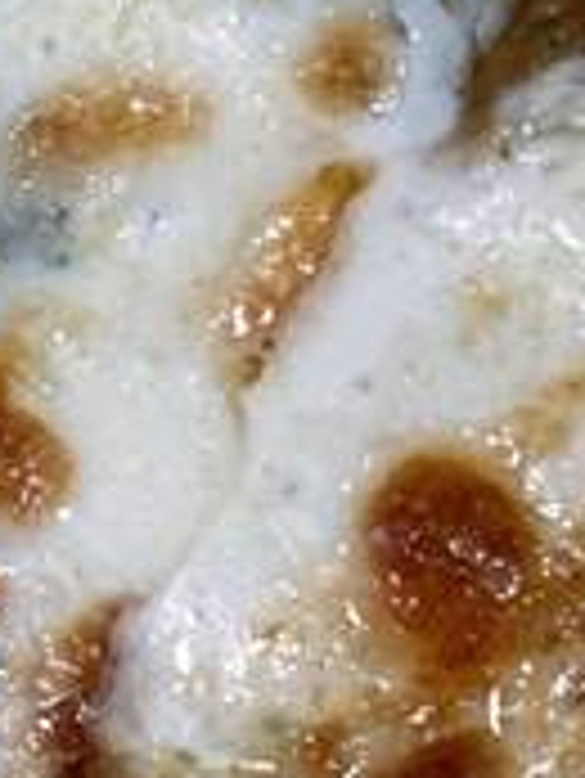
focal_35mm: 326
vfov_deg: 5.9
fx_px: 7337
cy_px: -848
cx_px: 1102
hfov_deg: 4.5
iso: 125
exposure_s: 1/40
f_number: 2.8
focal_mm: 9
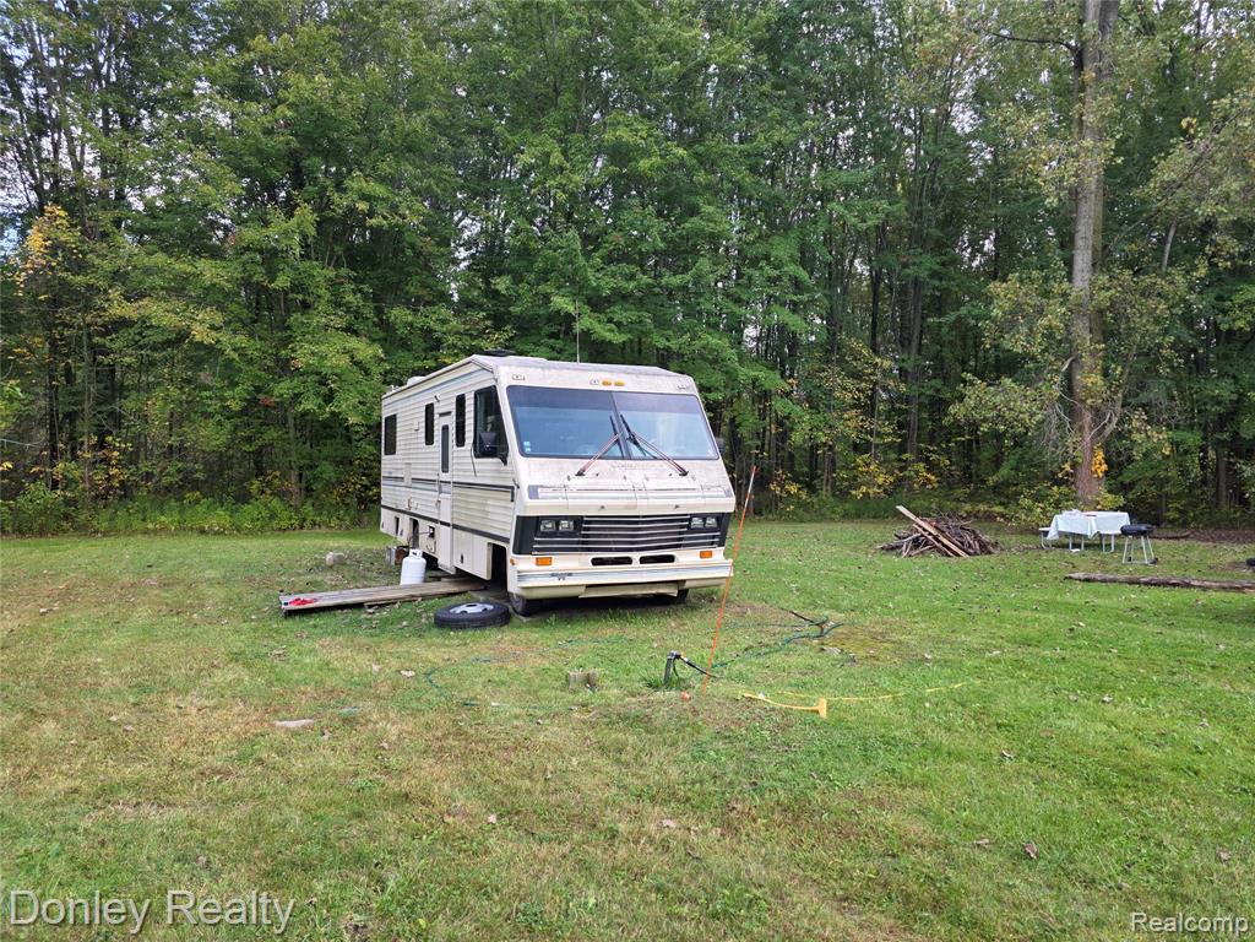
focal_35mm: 23
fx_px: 834
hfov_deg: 73.9
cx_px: 628
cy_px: 471
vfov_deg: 58.9
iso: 64
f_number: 1.7
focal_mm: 6.3
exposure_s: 1/180
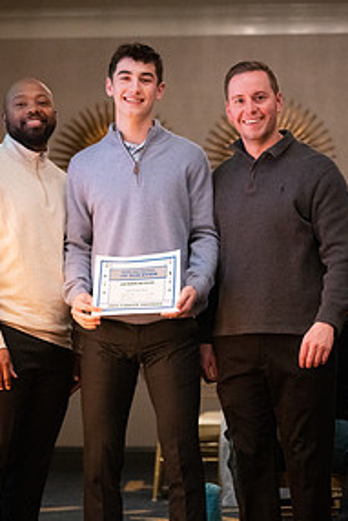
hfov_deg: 12.5
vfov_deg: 18.6
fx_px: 1593
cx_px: 168
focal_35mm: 110
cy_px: 295
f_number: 2.8
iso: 12800
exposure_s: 1/320
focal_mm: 70
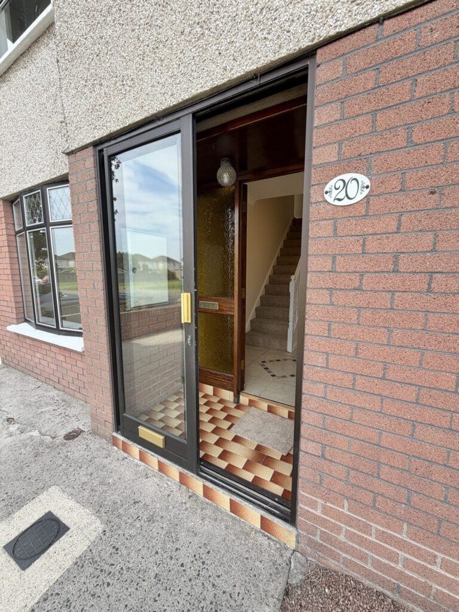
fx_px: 248
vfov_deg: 102.1
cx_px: 230
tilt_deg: -7.6
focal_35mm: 14
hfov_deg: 85.7
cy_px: 306
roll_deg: -0.6
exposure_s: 1/276
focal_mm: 2.22
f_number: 2.2
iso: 50
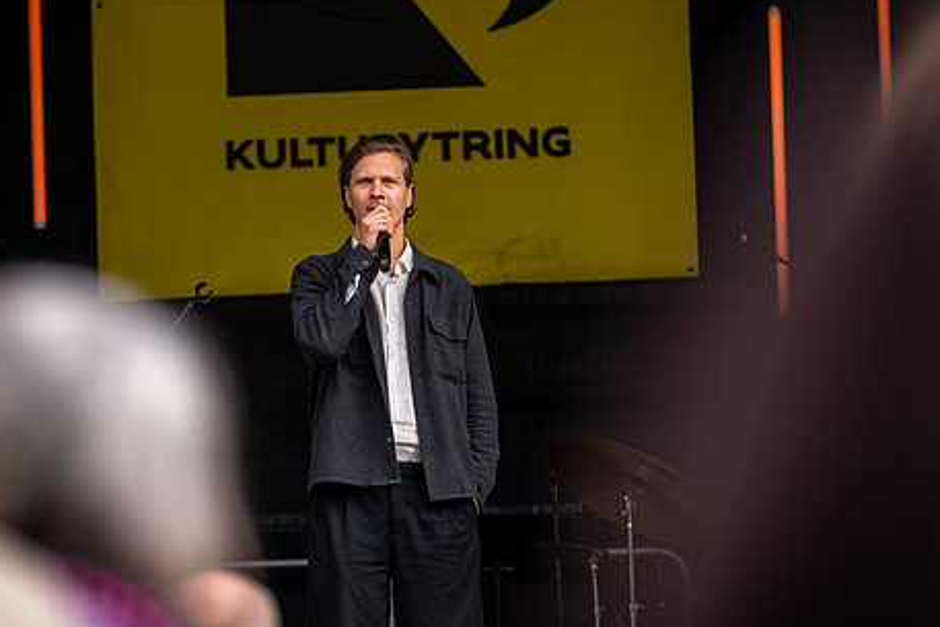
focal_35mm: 254
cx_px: 422
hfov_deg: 8.1
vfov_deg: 5.4
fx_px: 6634
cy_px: 258
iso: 100
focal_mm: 200
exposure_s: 1/1250
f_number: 2.8
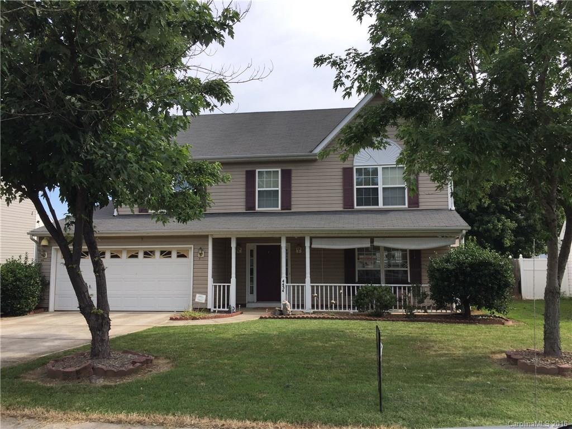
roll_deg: -0.6
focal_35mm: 29
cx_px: 286
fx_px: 479
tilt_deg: +5.9
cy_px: 214
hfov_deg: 61.7
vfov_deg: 48.2
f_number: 2.2
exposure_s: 1/1163
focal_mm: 4.15
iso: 32
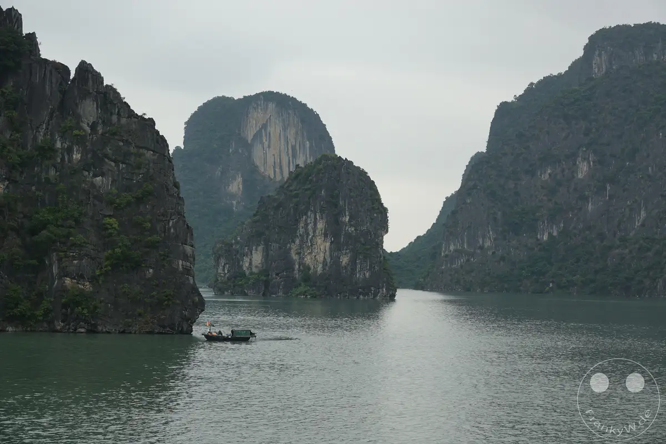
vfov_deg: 17.3
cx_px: 333
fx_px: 1461
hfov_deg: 25.7
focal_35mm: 79
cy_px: 222
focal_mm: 28.91
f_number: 4
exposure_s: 1/250
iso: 100
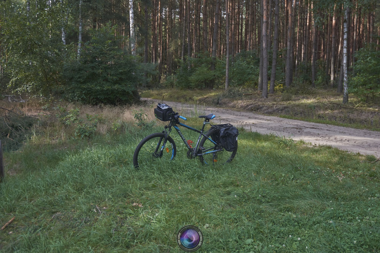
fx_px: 396
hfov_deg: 51.3
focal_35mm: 38
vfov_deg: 35.5
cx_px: 190
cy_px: 126
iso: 400
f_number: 3.8
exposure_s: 1/1000
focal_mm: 25
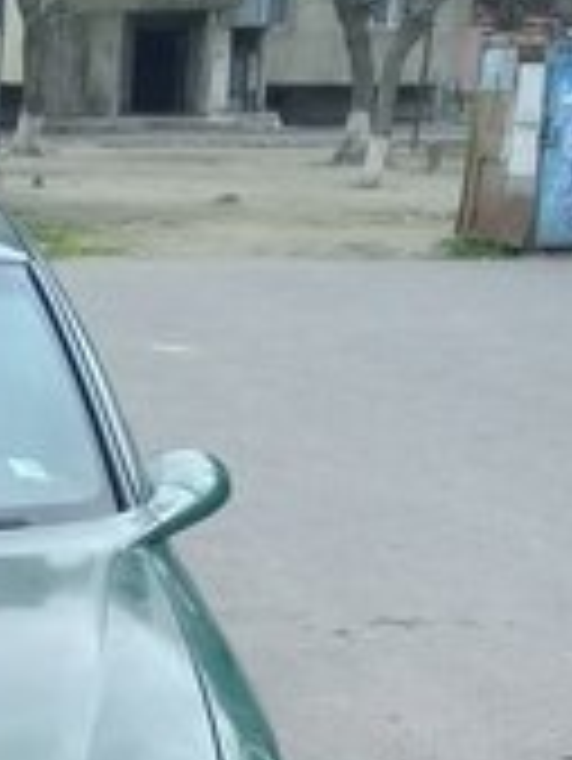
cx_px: -234
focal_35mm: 91
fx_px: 2002
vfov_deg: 19.9
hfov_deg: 15.3
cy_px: 976
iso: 50
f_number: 2.2
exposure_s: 1/245
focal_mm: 3.3
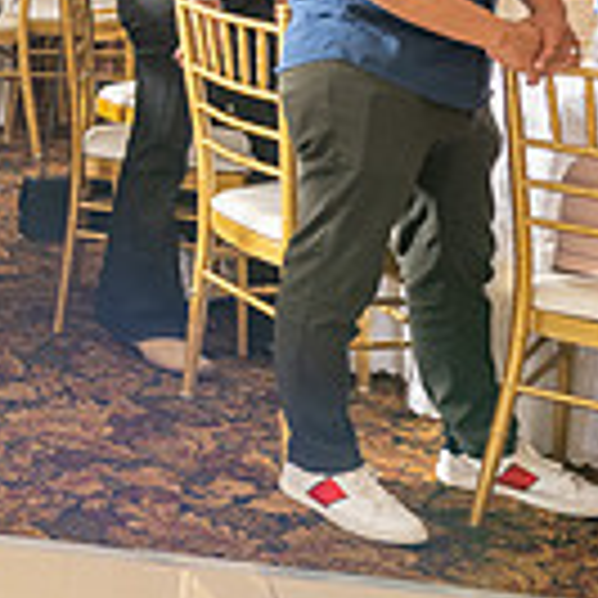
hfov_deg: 15.3
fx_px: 1739
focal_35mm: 89
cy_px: -29
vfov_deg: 18.9
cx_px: -634
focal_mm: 24
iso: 500
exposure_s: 1/200
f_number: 4.5
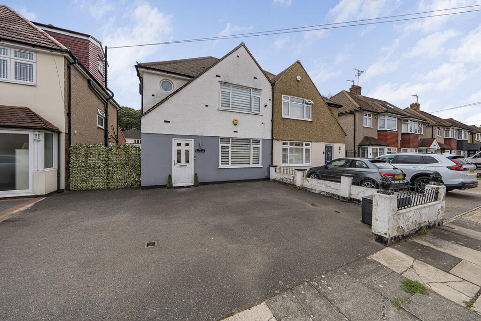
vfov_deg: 90.0
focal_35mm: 12
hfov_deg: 112.6
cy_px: 160
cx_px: 240
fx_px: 160
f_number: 9
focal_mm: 12
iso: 320
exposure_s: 1/640
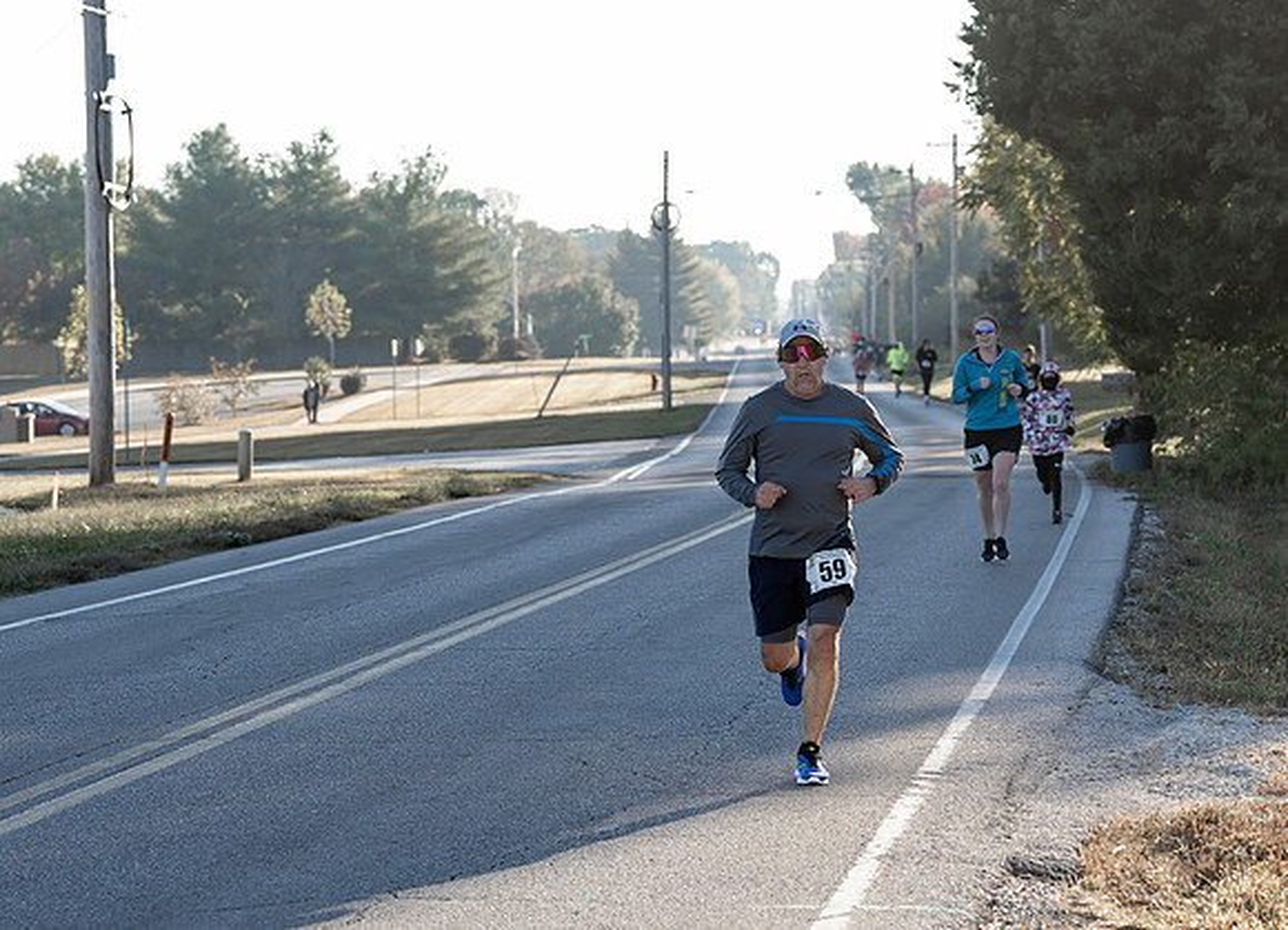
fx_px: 4287
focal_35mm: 117
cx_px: 933
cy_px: 388
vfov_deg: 12.4
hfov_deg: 17.0
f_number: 2.8
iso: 160
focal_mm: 56
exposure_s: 1/400
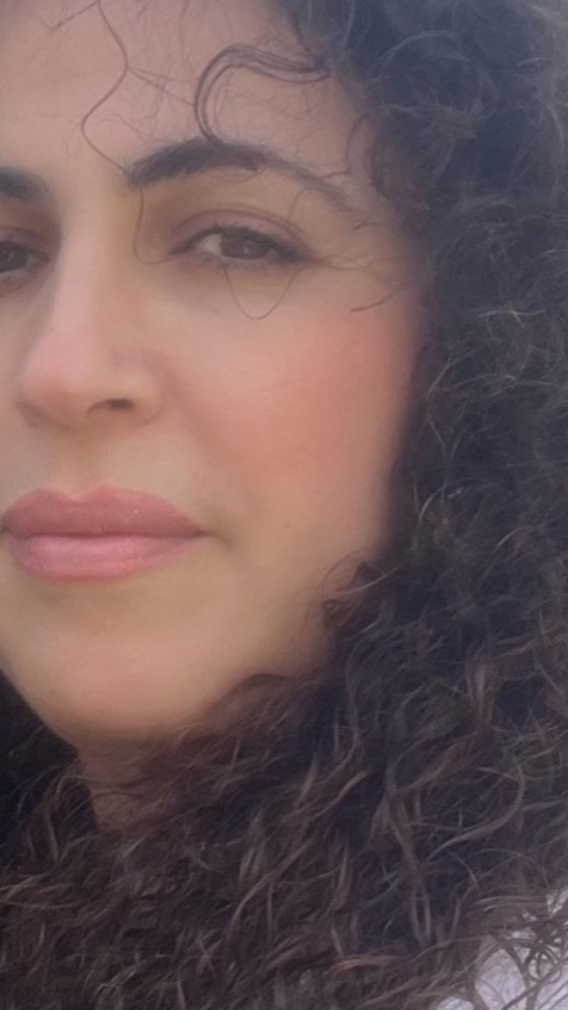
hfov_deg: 35.6
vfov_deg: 59.5
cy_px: 505
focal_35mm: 33
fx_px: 884
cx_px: 281
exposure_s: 1/231
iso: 32
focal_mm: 2.71
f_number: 2.2
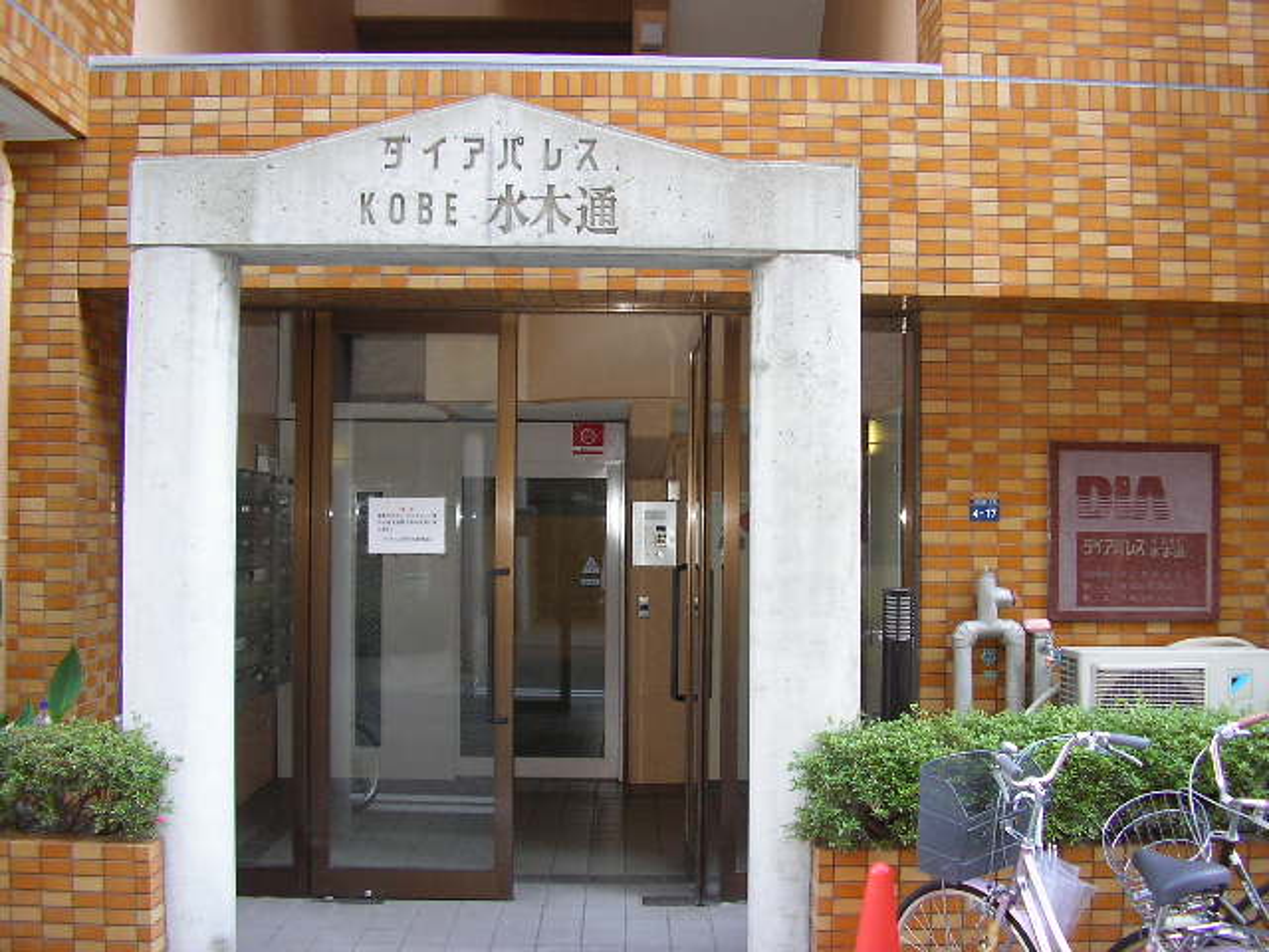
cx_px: 634
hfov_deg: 49.0
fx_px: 1393
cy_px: 476
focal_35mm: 38
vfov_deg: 37.7
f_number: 2.9
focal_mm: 5.8
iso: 100
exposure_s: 1/39.7
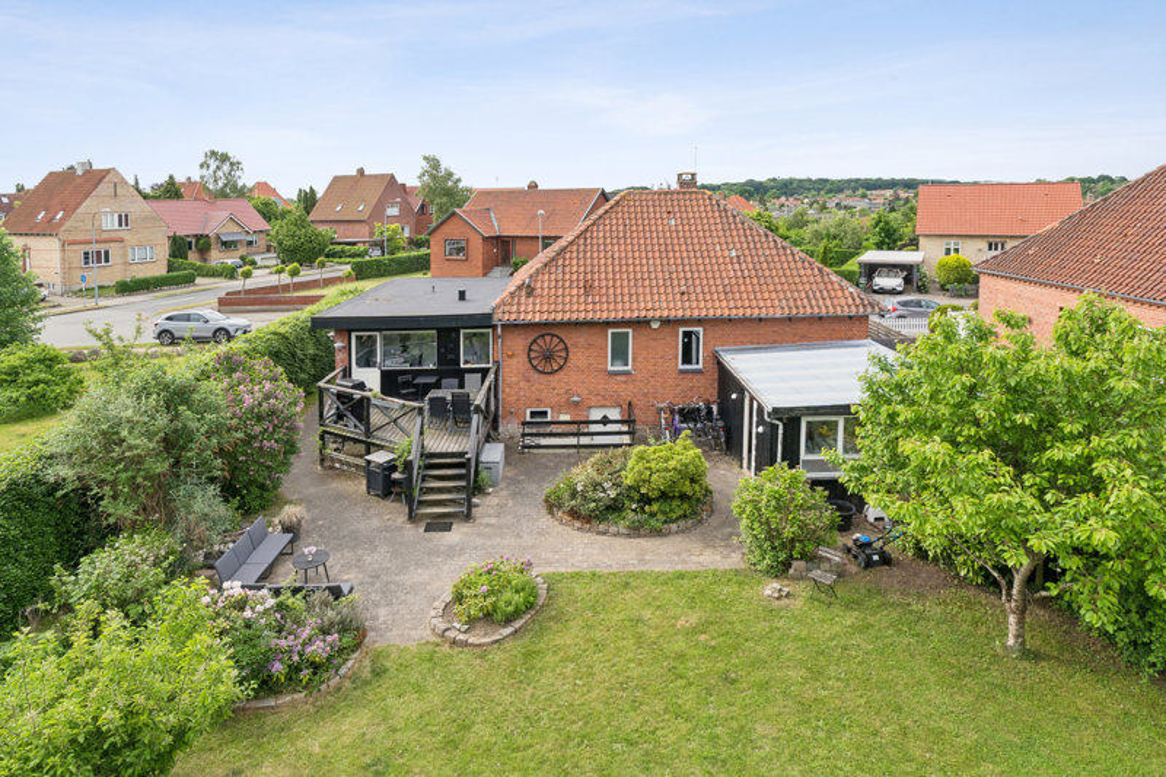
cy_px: 388
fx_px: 704
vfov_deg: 57.8
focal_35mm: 22
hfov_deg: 79.2
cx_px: 583
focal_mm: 14.5
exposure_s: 1/320
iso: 250
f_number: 7.1
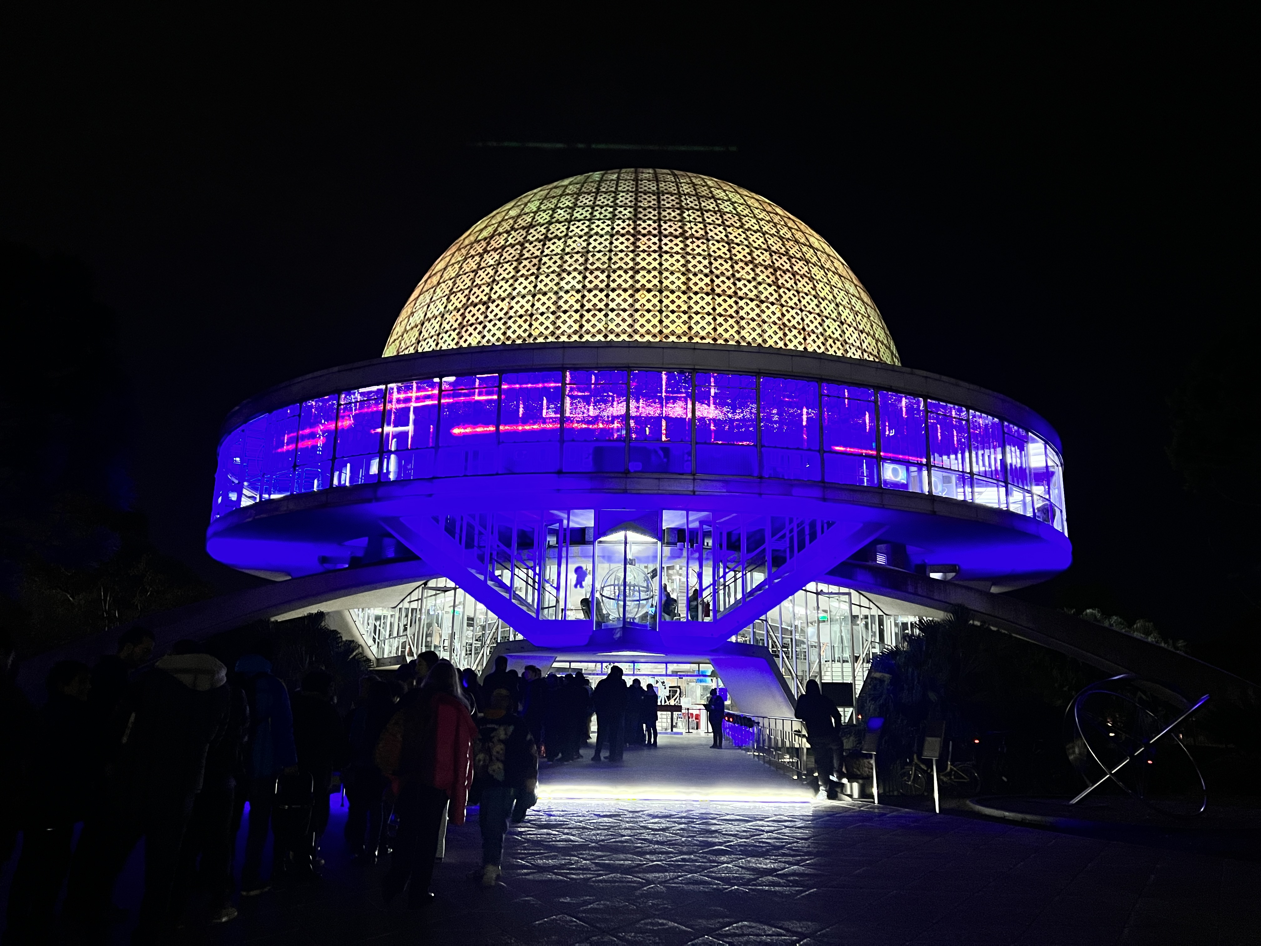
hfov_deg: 67.3
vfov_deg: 53.1
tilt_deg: +13.8
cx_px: 630
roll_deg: -1.2
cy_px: 473
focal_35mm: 26
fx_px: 947
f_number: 1.5
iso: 500
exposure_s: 1/49
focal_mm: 5.7
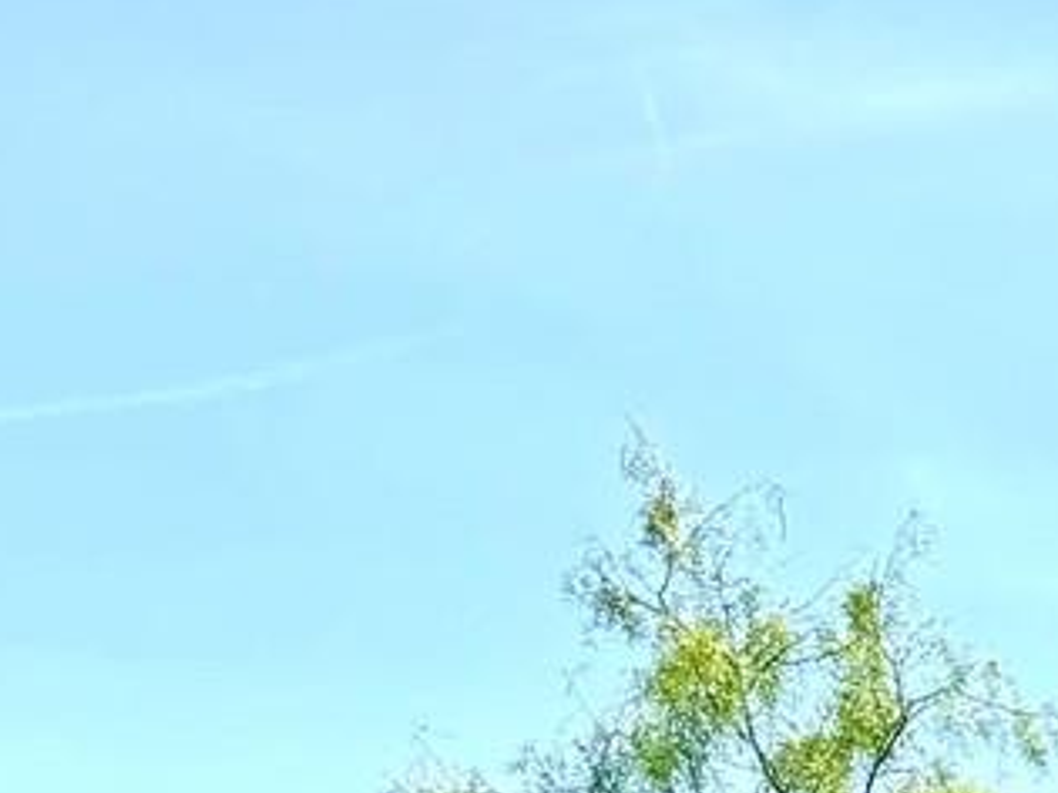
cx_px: 1270
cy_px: 2460
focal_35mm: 156
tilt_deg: -11.6
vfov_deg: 8.0
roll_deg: +0.0
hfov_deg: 12.4
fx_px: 4766
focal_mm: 6.76
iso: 80
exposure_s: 1/2525
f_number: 1.78
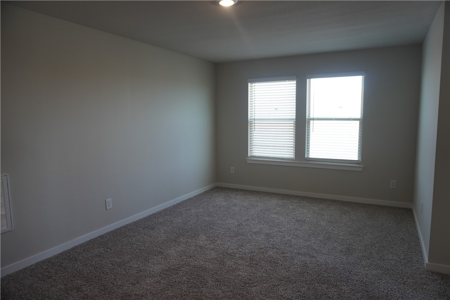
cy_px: 150
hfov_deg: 73.7
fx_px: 300
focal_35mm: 24
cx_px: 225
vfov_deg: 53.1
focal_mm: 16
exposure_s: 1/60
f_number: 4
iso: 200
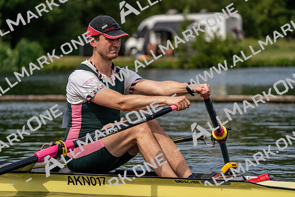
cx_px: 148
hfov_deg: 10.3
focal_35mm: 200
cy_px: 98
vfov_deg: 6.9
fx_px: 1639
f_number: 5.6
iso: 250
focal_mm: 200
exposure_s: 1/1600
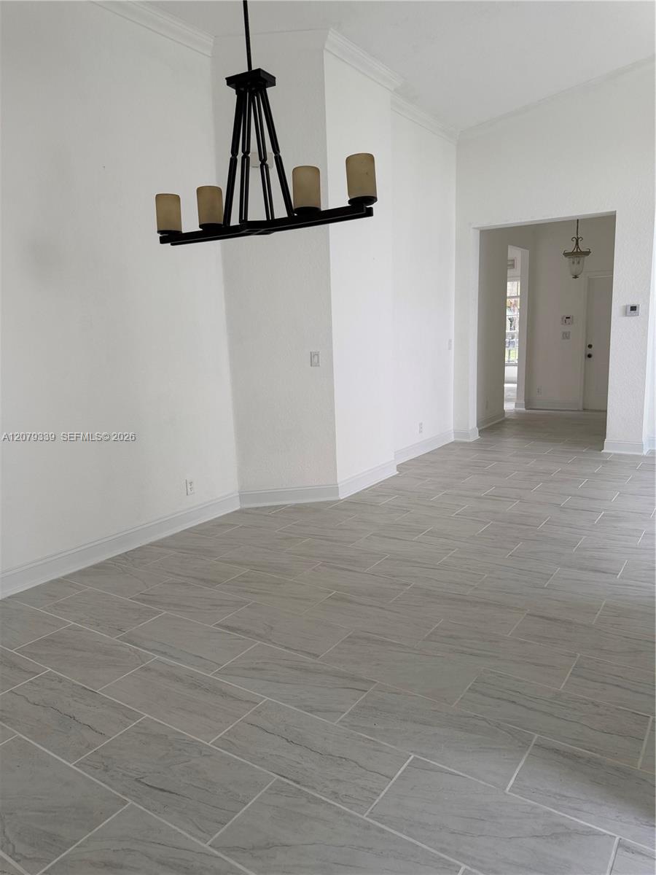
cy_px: 438
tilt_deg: -9.5
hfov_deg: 56.8
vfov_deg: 71.6
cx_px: 328
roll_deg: +0.9
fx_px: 606
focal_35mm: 24
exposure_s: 1/121
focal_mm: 6.76
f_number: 1.78
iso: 125
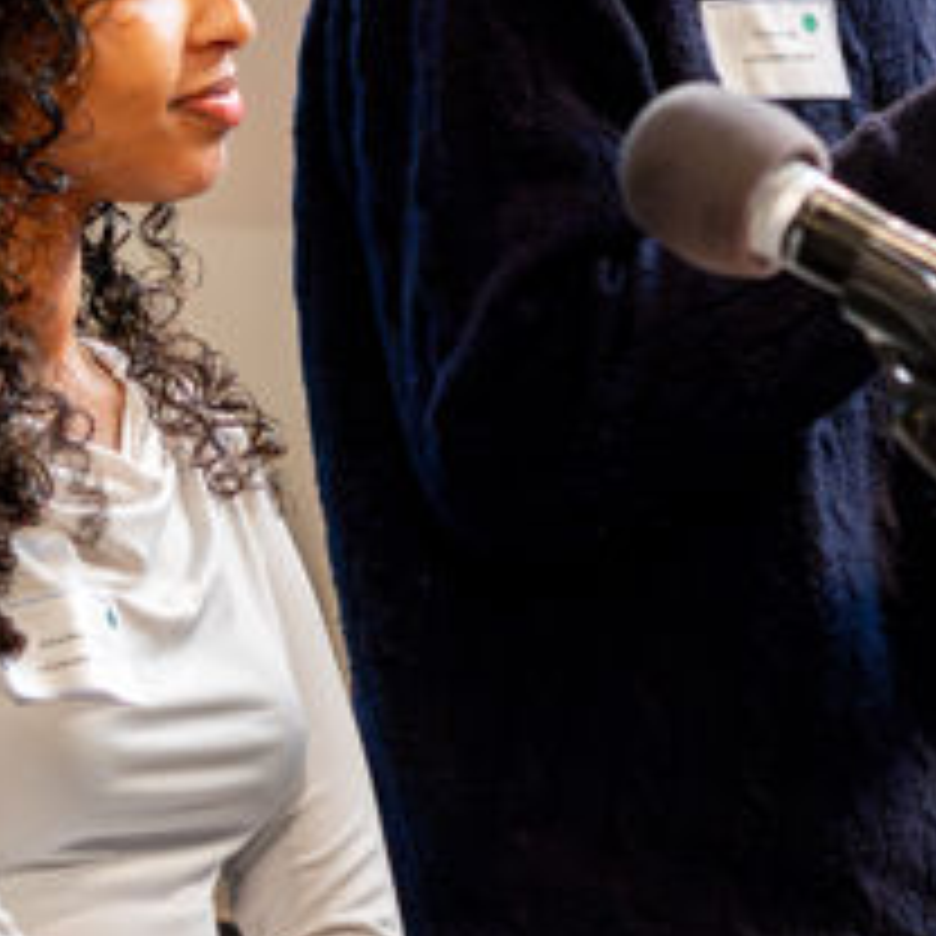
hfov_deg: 5.2
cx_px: 1444
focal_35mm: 334
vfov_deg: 5.2
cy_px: 200
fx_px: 10218
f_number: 4
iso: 4000
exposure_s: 1/160
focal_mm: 92
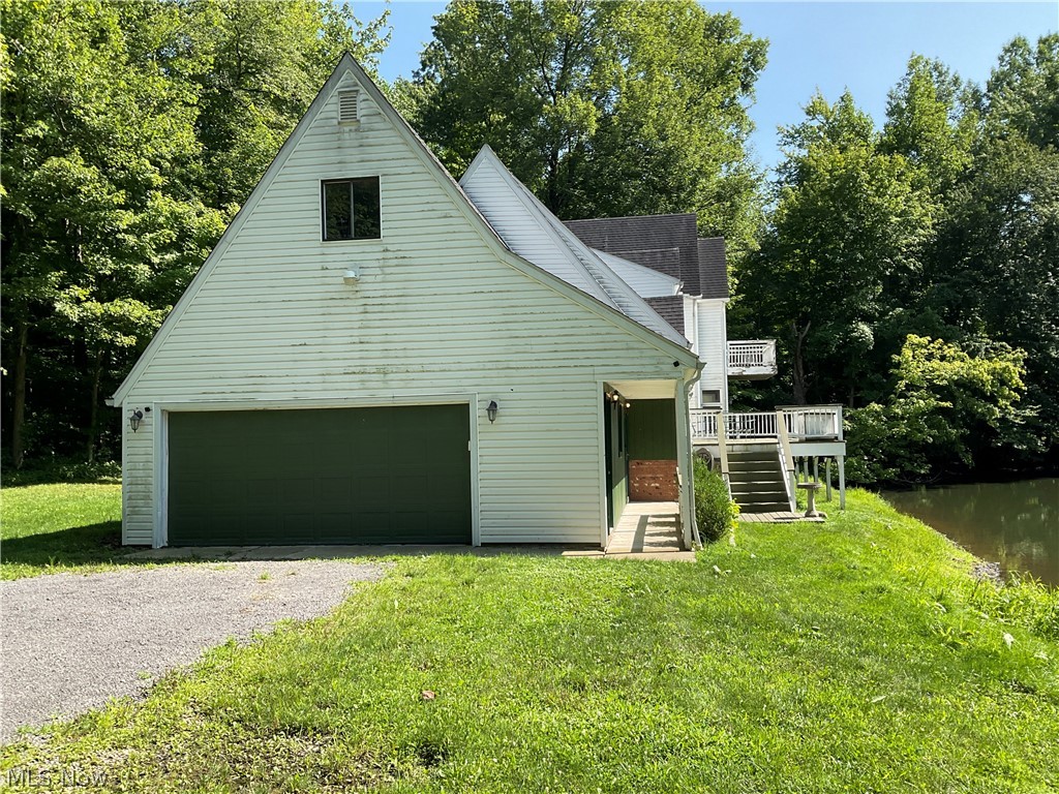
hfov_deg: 61.7
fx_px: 887
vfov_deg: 48.2
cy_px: 397
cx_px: 530
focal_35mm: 29
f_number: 1.8
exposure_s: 1/749
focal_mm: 3
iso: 16
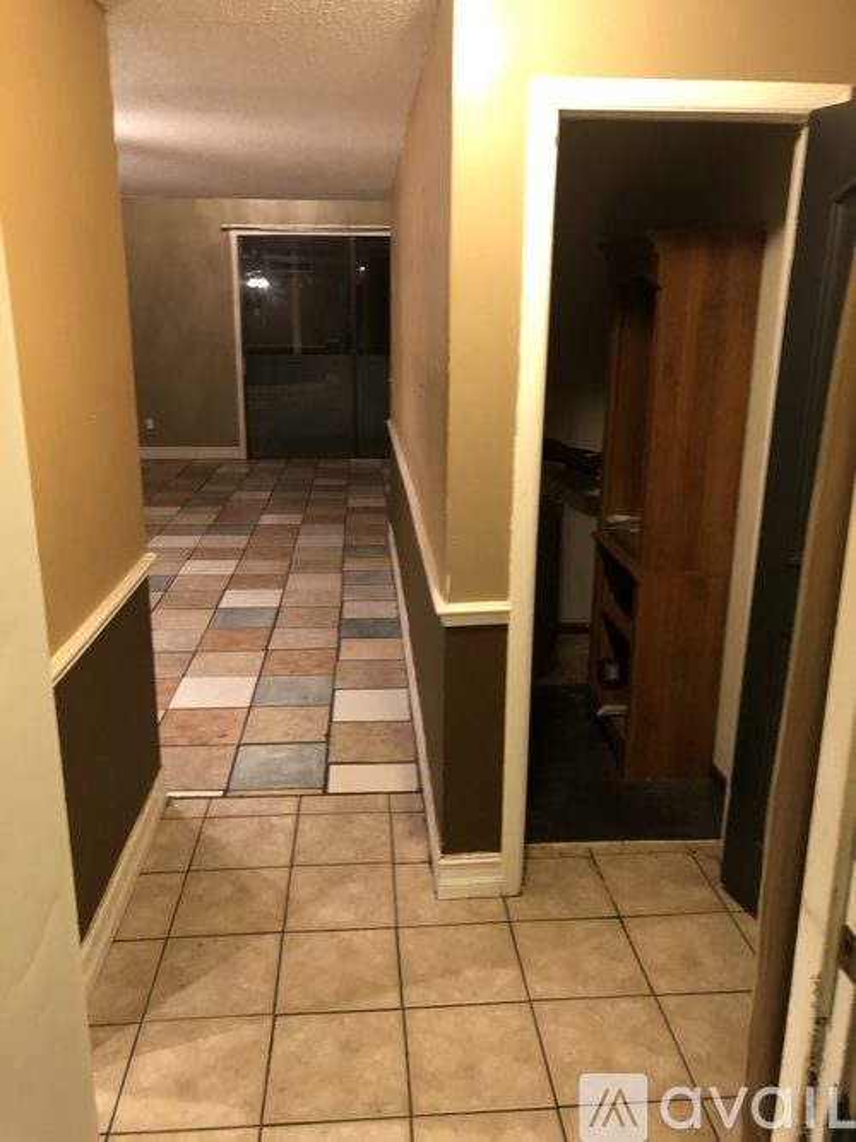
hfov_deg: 49.7
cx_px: 428
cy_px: 571
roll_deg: -1.0
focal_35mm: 28
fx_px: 923
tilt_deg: -15.3
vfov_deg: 63.5
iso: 80
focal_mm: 4
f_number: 1.8
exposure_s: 1/6
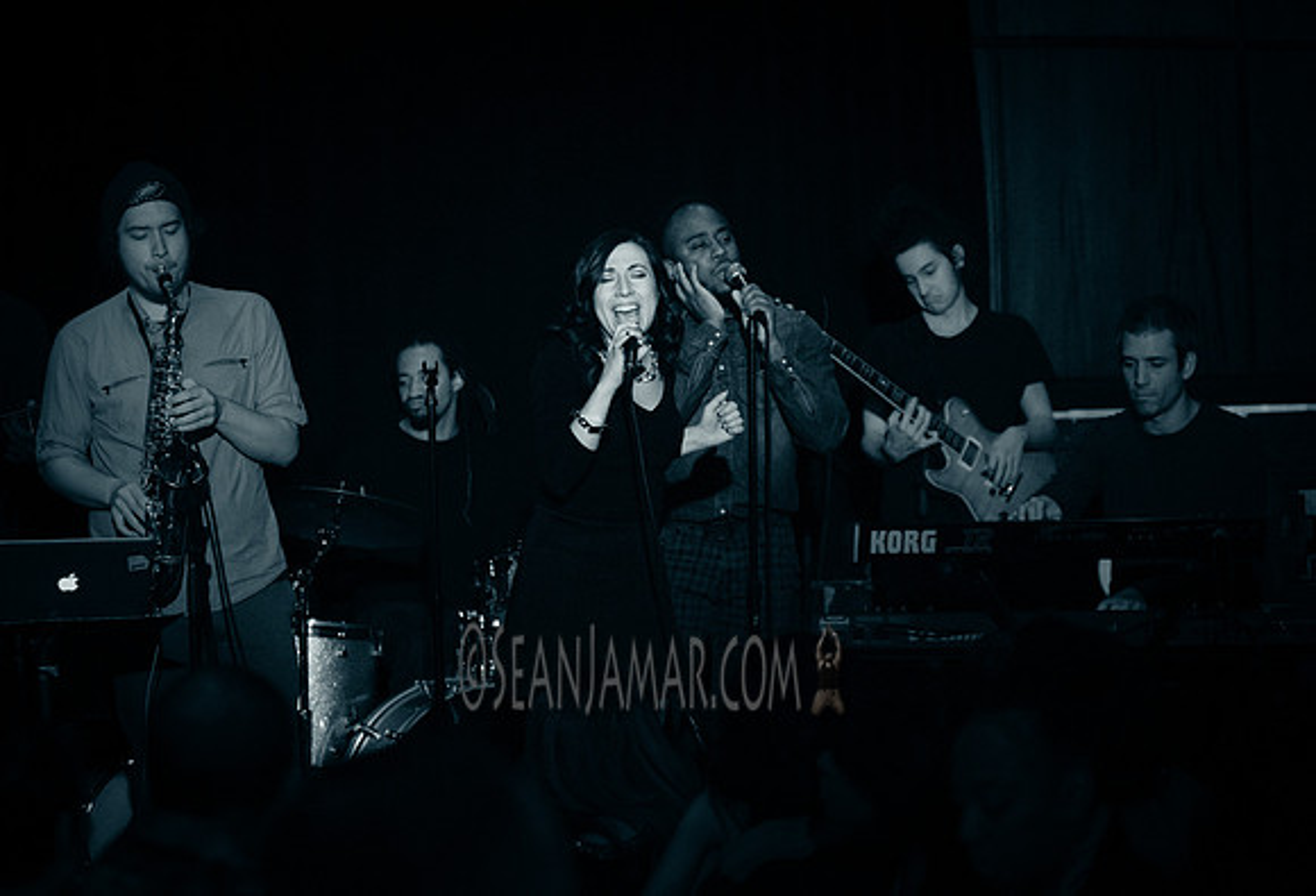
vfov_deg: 15.6
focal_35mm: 89
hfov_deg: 22.7
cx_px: 655
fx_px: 3273
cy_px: 405
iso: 4000
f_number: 2.8
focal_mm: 80
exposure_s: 1/200
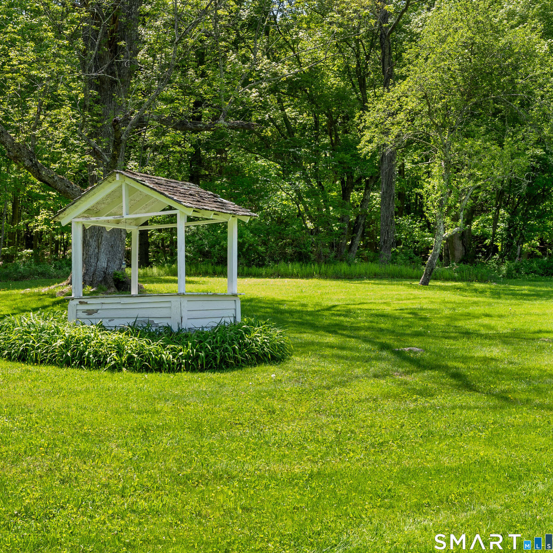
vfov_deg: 31.6
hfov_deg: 31.1
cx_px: 140
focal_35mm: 54
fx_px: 976
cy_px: 277
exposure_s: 1/15
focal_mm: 28
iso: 100
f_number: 8
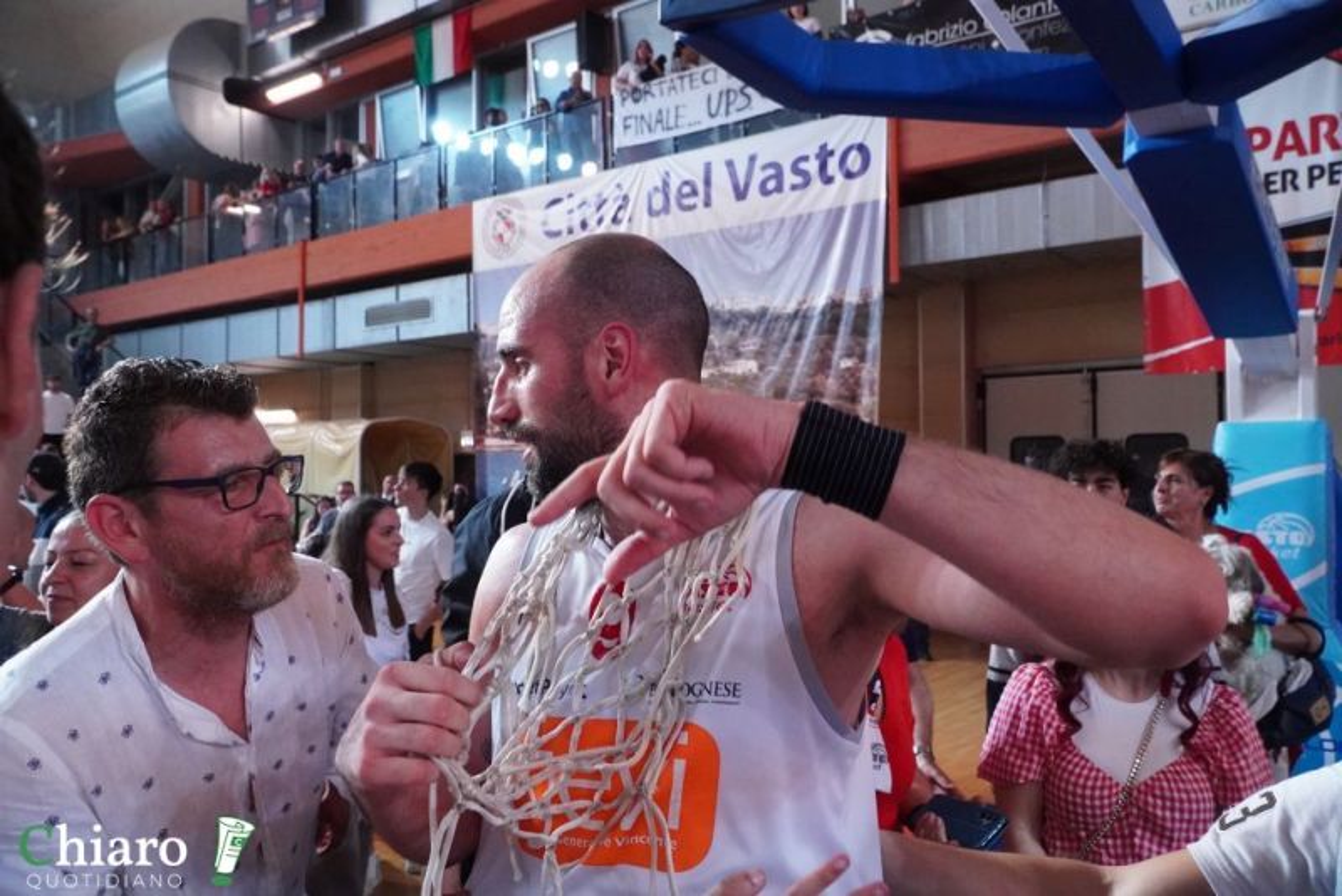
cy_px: 448
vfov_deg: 48.0
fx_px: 1007
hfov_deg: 67.4
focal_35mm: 27
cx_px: 671
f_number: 5.6
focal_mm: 18
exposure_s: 1/320
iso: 5000
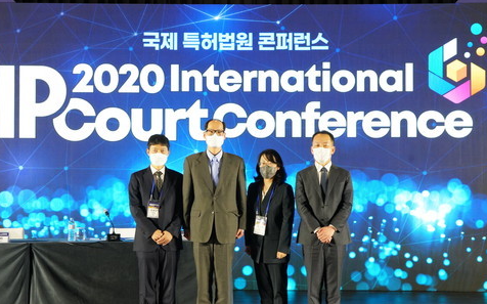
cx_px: 230
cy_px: 175
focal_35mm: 45
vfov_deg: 28.5
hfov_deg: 44.4
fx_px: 597
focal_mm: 35
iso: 4000
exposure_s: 1/80
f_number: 9
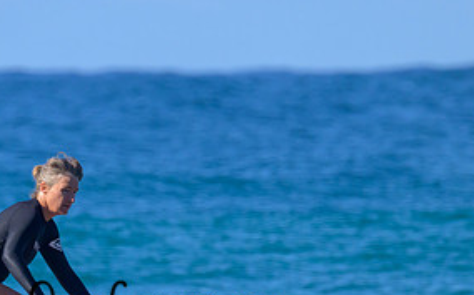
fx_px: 16677
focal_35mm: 1292
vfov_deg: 1.0
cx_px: 102
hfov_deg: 1.6
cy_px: 292
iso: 900
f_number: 11
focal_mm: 620
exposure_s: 1/2000
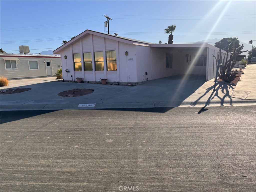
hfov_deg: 71.6
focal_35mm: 24
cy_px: 96
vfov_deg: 56.8
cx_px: 128
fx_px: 177
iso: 80
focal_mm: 6.76
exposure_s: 1/4950
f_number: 1.78
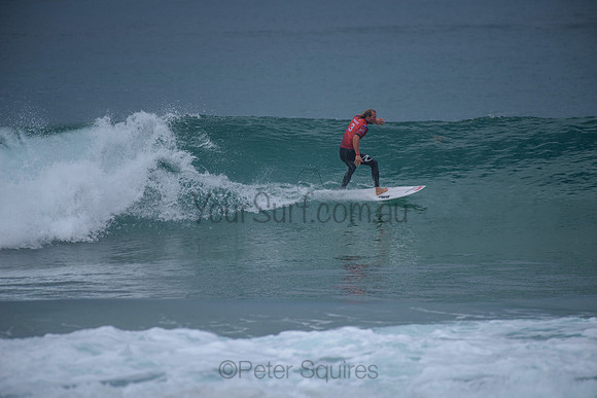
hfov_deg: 4.1
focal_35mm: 500
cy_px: 199
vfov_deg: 2.8
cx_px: 298
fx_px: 8293
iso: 180
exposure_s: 1/2000
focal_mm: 500
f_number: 5.6
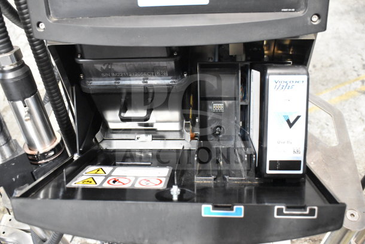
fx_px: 350
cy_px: 122
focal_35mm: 34
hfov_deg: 55.1
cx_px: 182
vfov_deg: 38.4
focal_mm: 23
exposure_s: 1/160
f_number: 6.3
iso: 6400
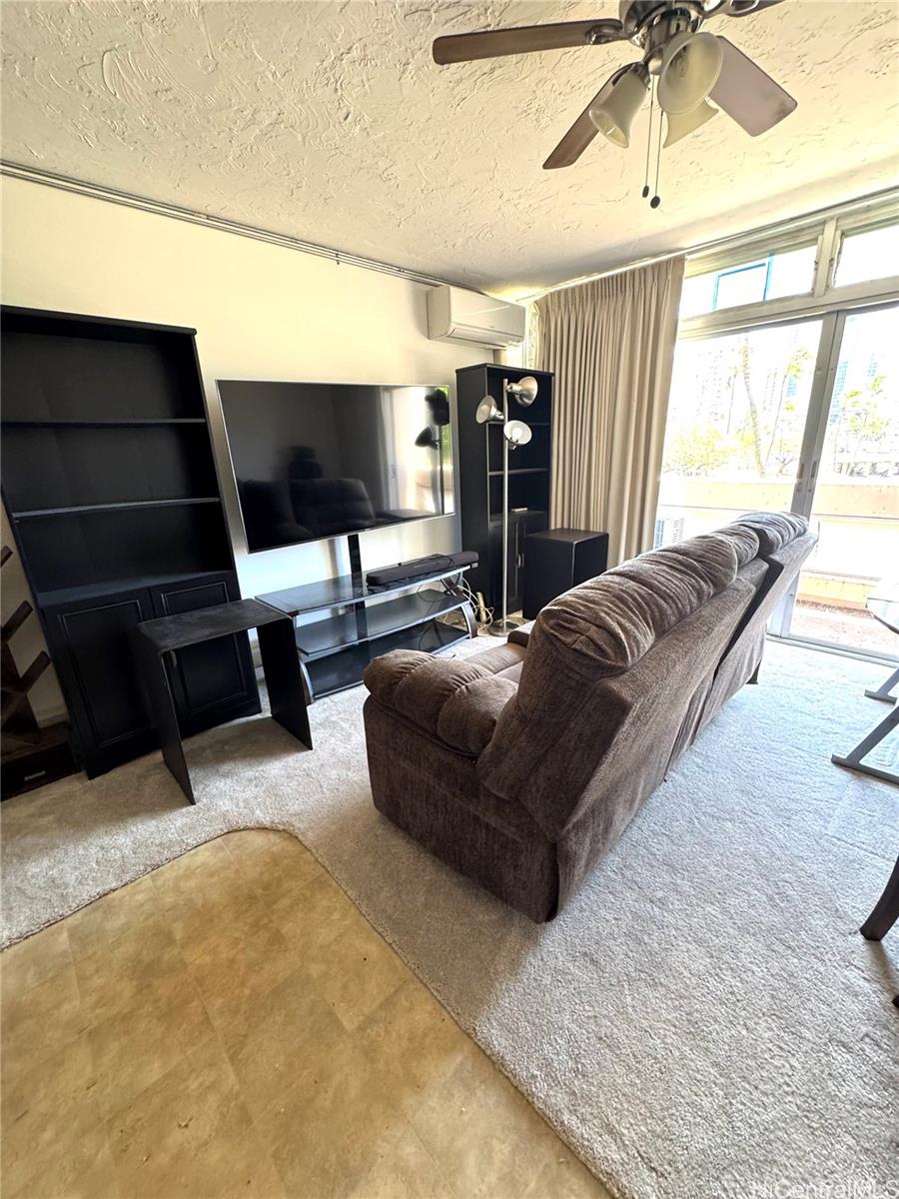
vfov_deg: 102.1
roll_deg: +2.3
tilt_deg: -17.6
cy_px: 600
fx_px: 485
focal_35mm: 14
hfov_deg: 85.7
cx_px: 450
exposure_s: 1/73
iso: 320
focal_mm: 2.22
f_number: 2.2
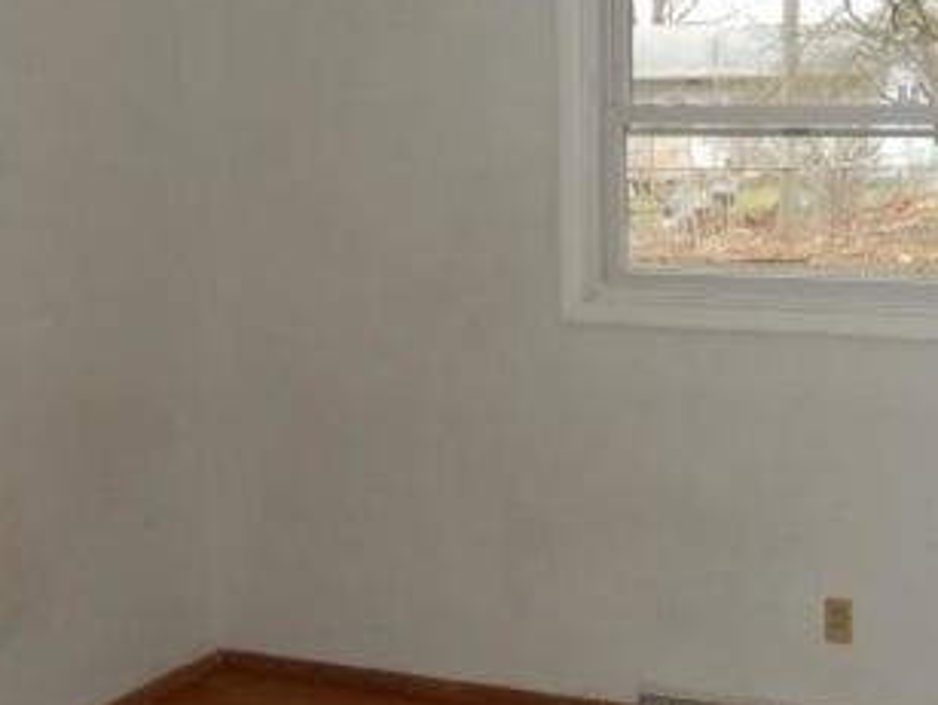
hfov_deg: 35.6
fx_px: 1411
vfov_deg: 28.1
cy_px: 327
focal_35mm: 52
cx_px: 753
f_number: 3.4
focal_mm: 4.5
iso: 200
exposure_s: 1/30
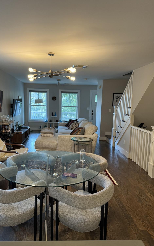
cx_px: 65
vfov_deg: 70.4
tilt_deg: -8.7
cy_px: 125
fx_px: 175
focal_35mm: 26
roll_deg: -0.8
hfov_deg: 47.4
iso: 125
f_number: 1.78
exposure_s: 1/60
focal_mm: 6.76
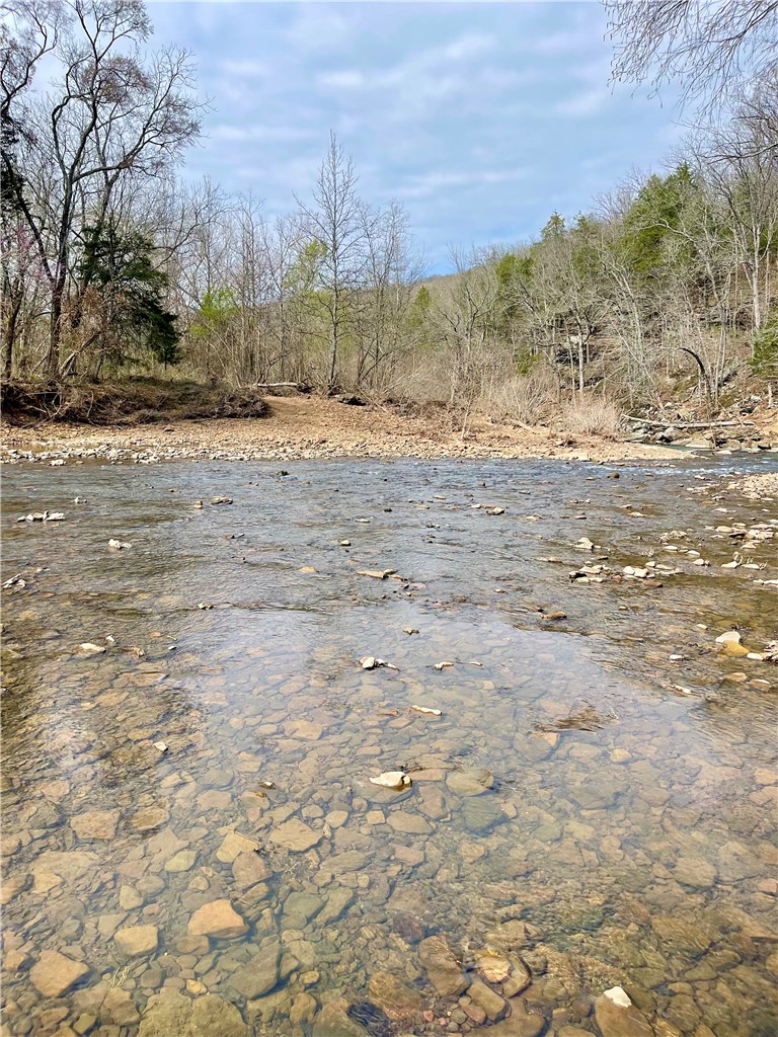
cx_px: 389
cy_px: 518
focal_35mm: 25
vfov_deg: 69.4
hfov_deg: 54.9
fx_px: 749
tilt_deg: -7.0
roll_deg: -0.7
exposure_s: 1/2488
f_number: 1.6
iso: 32
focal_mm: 5.1
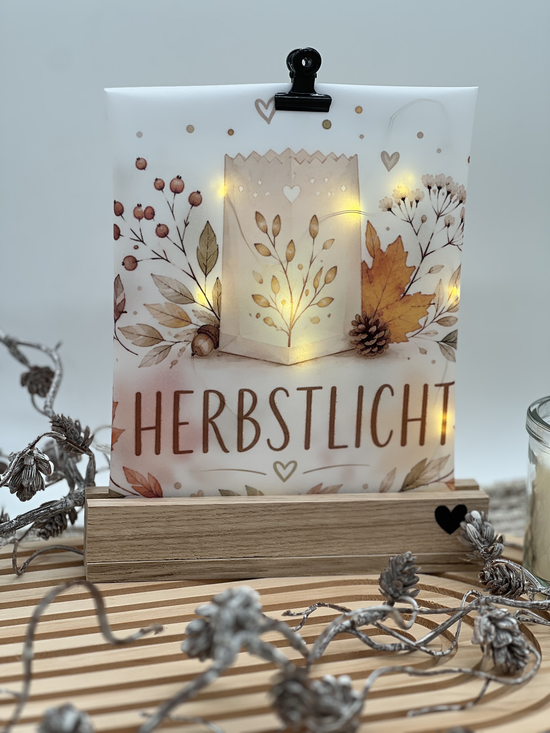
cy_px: 366
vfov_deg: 25.3
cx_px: 275
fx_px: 1631
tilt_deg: -15.8
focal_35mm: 77
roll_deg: -1.4
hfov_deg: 19.1
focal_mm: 9
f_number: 2.8
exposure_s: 1/121
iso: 20
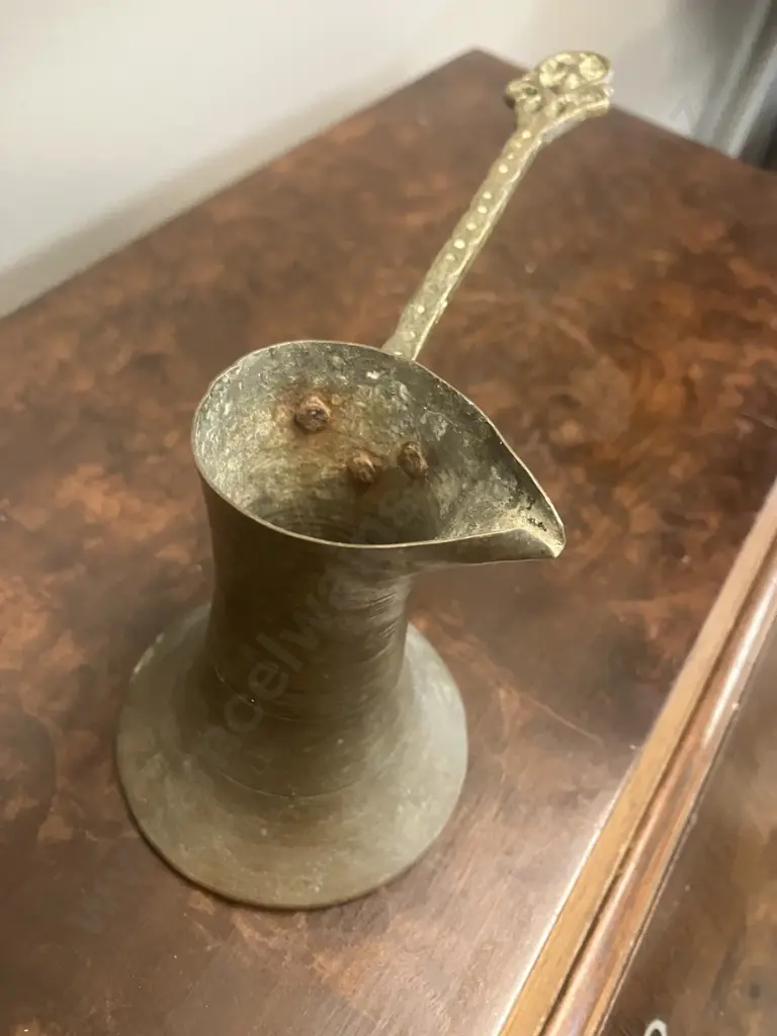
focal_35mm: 28
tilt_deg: -48.9
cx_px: 388
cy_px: 518
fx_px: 838
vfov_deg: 63.4
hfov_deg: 49.7
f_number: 1.8
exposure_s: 1/25
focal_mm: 3.99
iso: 400
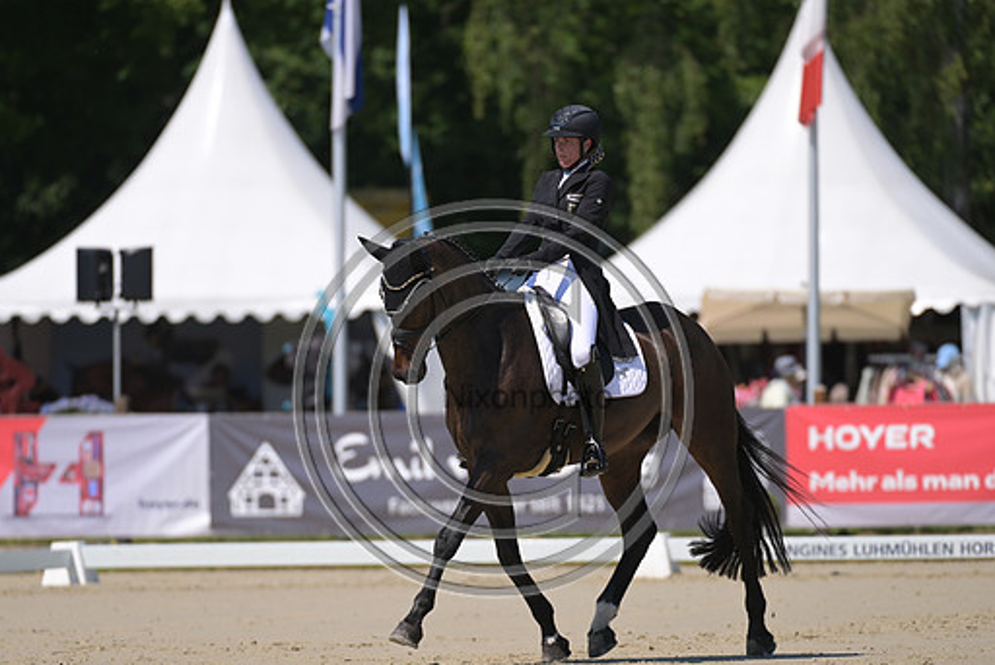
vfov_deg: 3.0
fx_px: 12527
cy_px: 370
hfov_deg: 4.5
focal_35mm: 453
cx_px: 472
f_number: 5
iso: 180
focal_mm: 400
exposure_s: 1/1250
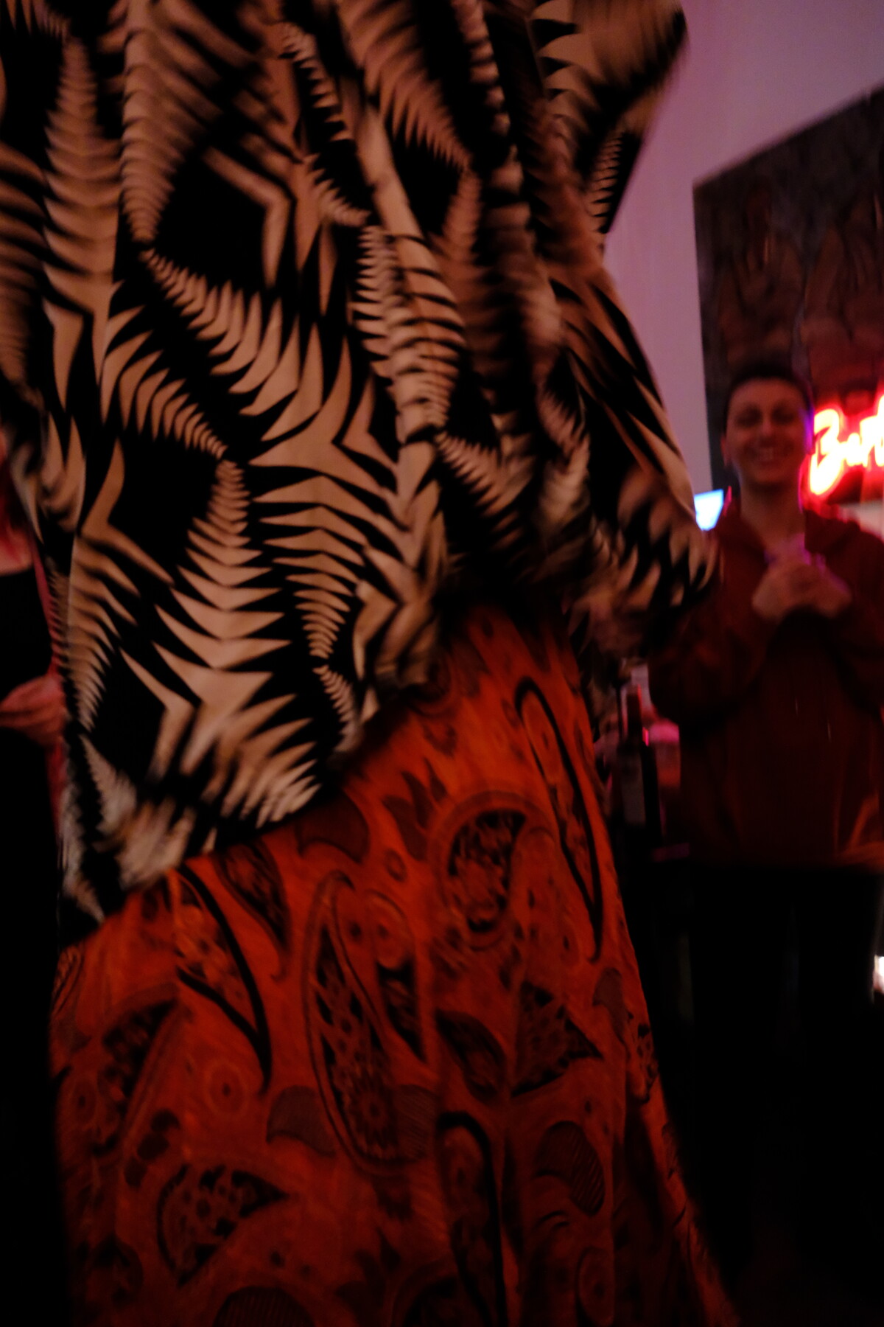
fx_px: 1289
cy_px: 664
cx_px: 442
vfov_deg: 54.4
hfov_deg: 37.9
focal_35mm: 35
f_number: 2.8
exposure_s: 1/30
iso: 5000
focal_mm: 23
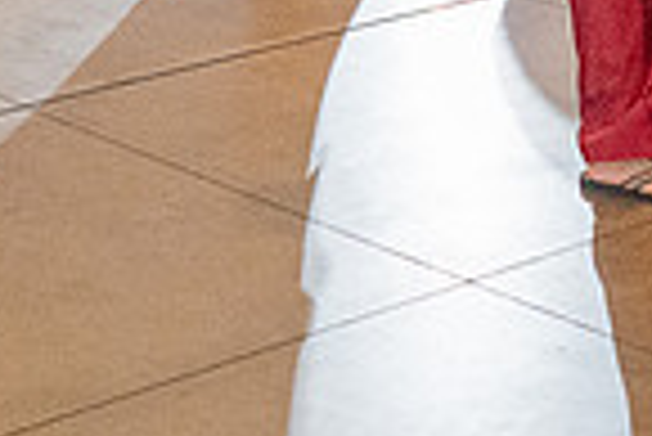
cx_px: 391
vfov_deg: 8.6
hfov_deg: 13.7
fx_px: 2719
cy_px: -511
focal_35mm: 150
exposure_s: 1/200
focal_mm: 24
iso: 3200
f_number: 4
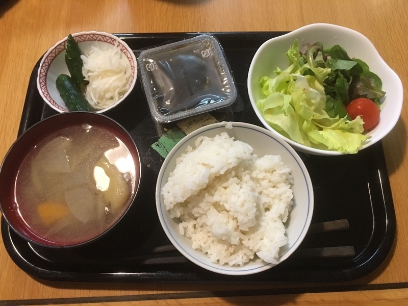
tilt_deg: -68.0
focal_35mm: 29
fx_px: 342
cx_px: 204
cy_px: 153
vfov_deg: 48.2
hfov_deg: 61.7
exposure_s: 1/15
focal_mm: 4.15
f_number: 2.2
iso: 100
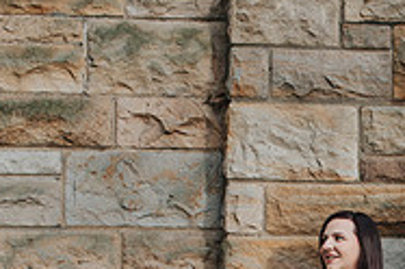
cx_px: 422
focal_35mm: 111
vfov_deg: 11.9
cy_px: 374
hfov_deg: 17.9
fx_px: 1247
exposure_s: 1/500
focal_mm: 35
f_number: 2.8
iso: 200
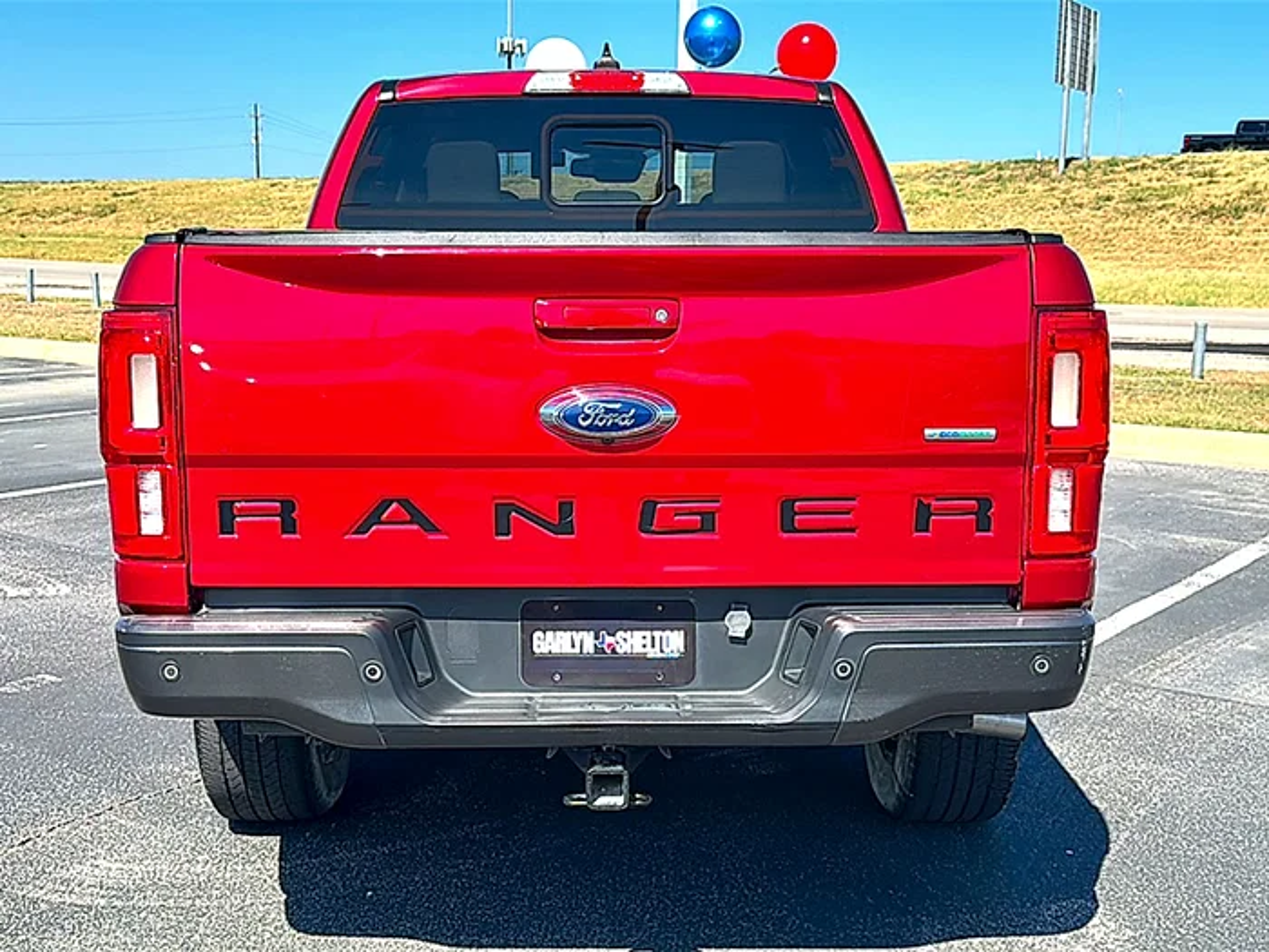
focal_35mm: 36
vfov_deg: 39.7
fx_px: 1320
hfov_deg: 51.4
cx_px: 634
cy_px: 476
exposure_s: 1/3077
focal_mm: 6.86
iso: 80
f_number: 1.78
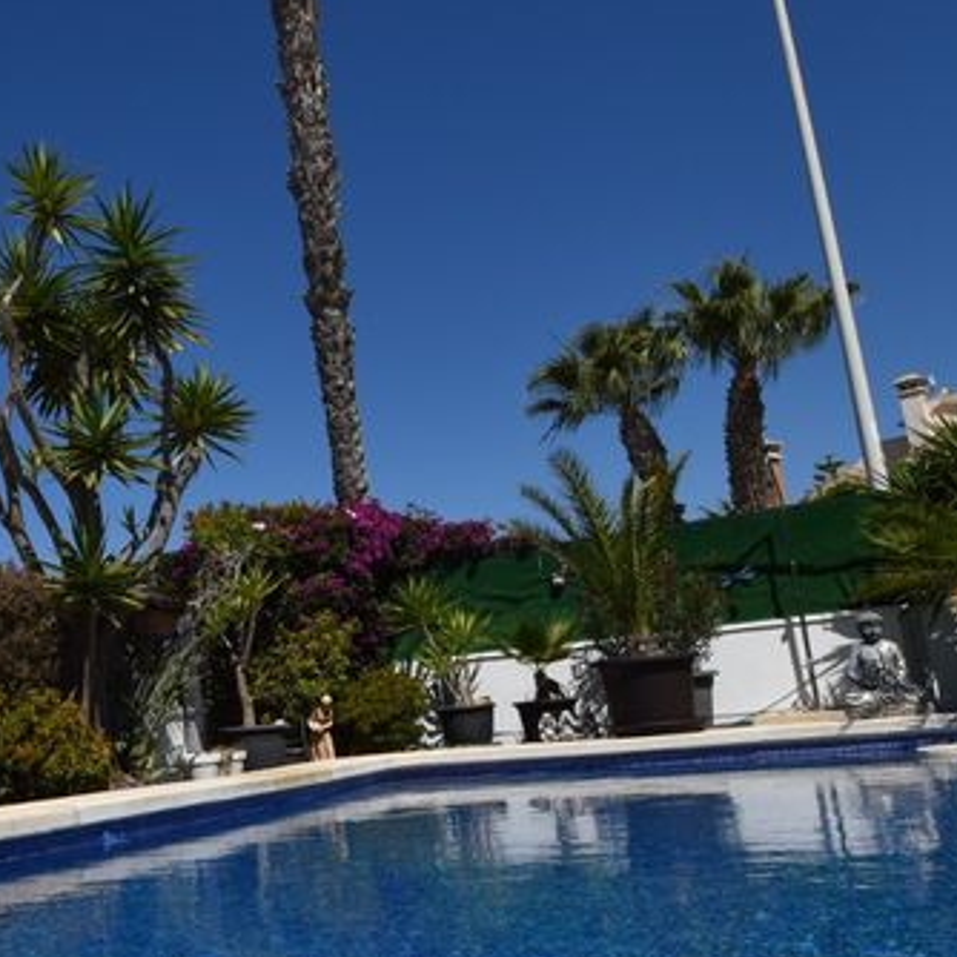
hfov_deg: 41.6
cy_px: 520
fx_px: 1126
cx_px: 59
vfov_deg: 46.0
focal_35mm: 36
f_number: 9
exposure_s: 1/800
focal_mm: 10
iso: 200
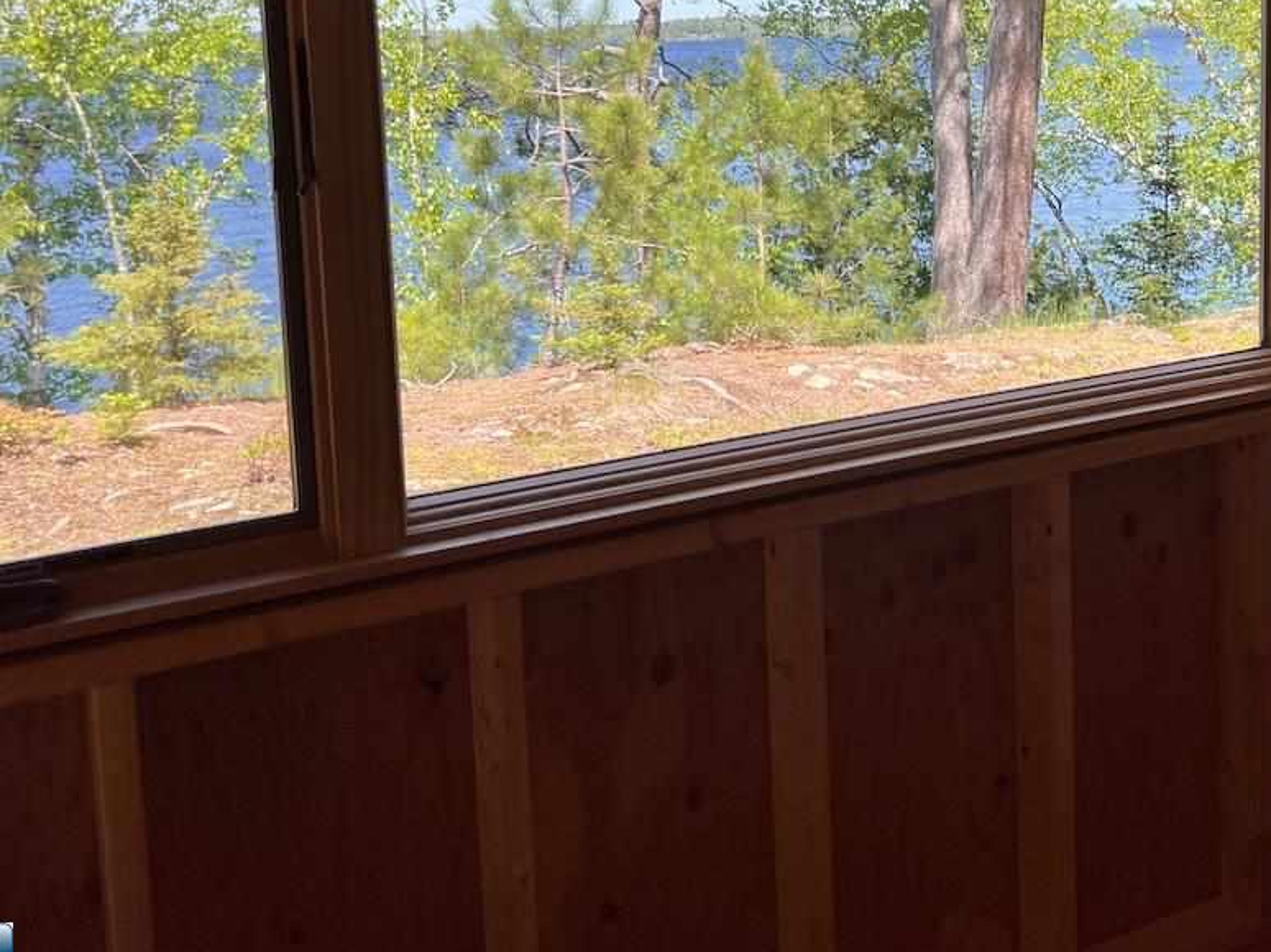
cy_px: 195
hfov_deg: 43.3
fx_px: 1578
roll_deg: +2.4
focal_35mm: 43
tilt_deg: -5.7
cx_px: 841
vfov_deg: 32.7
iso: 50
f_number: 1.5
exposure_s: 1/775
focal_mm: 5.7
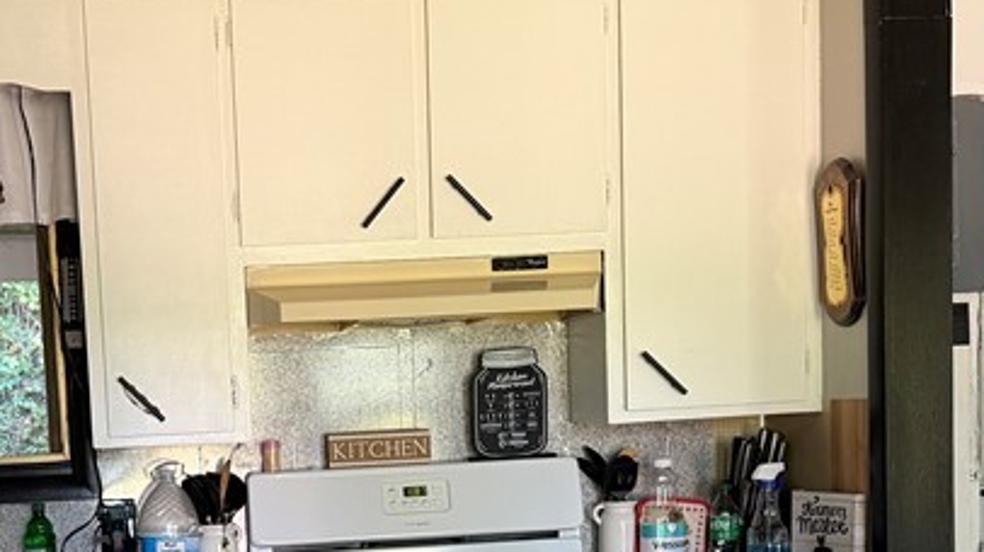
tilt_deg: -5.8
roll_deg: +2.0
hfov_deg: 31.4
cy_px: 567
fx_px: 1721
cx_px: 267
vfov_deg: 17.8
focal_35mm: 66
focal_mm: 6.76
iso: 250
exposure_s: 1/60
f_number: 1.78
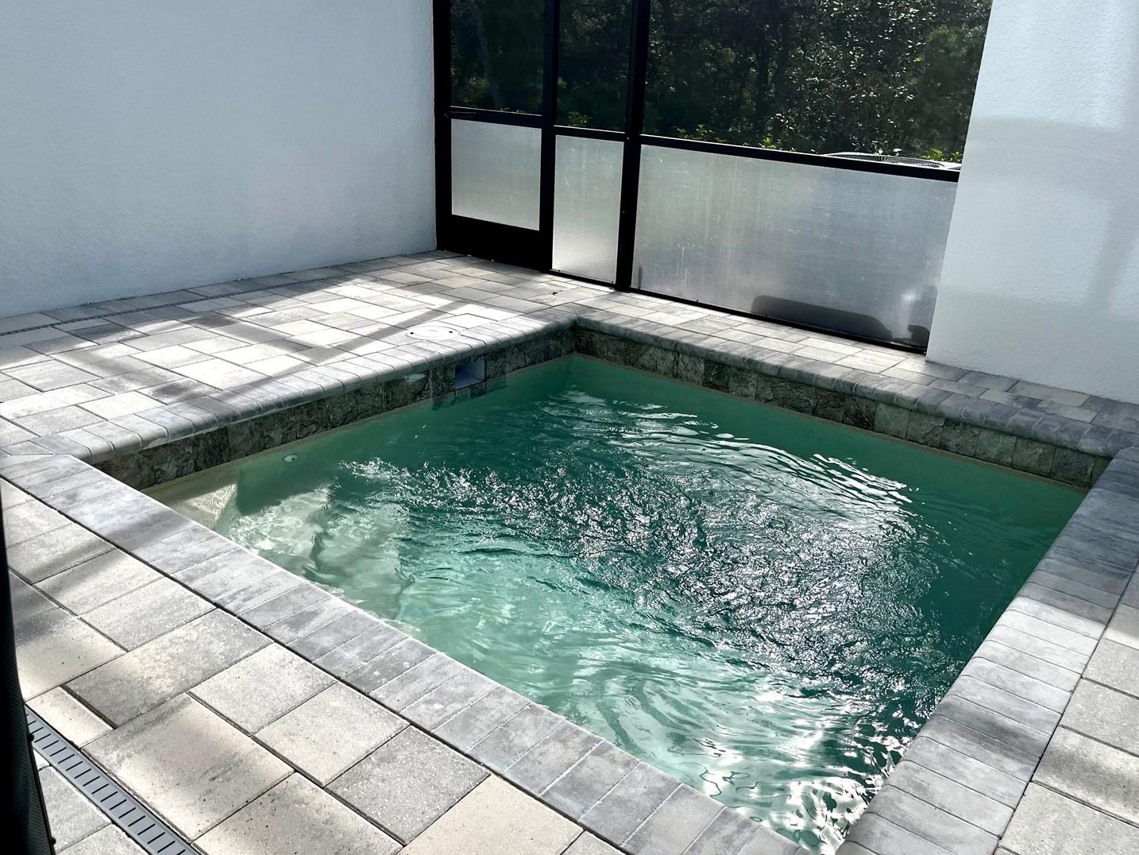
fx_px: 954
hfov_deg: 61.6
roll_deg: -3.3
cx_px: 608
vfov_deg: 48.2
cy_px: 428
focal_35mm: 29
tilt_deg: -21.2
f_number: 1.6
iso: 50
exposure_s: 1/1992
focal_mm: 5.1
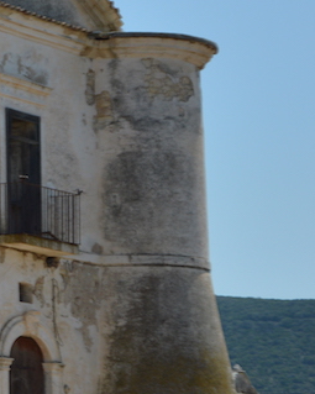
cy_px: 92
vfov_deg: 12.2
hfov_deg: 8.8
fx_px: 1842
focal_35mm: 158
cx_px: -453
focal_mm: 28
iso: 100
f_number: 4
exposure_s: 1/1250
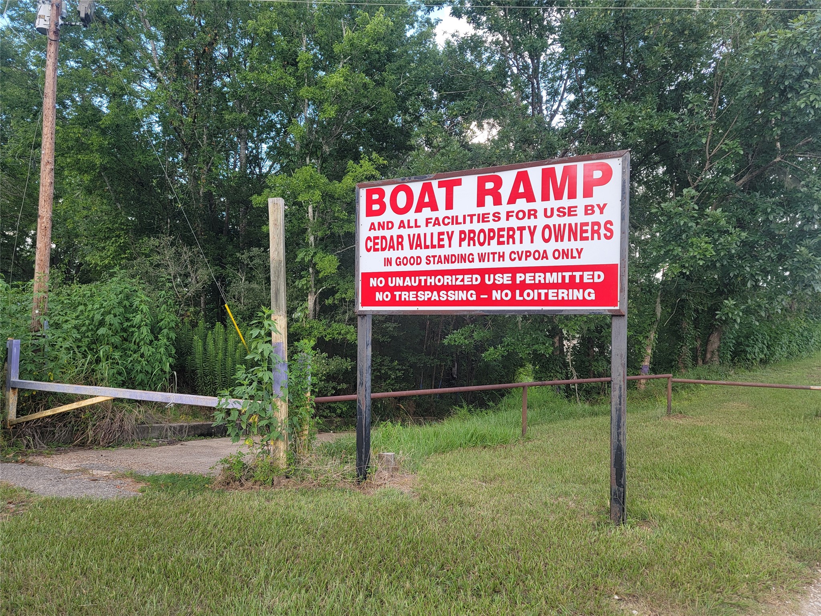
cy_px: 308
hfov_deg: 71.6
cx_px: 410
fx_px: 569
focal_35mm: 24
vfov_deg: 56.8
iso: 20
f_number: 1.8
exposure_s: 1/120
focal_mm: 6.7
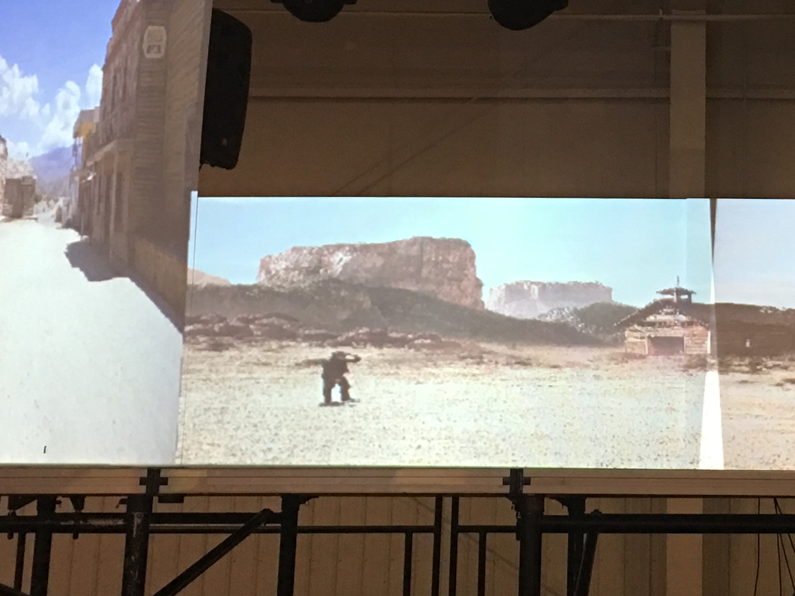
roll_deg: -1.4
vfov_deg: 18.5
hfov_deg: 24.0
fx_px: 1814
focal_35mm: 79
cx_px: 712
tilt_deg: +11.8
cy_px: 114
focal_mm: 4.15
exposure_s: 1/15
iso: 80
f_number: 2.2
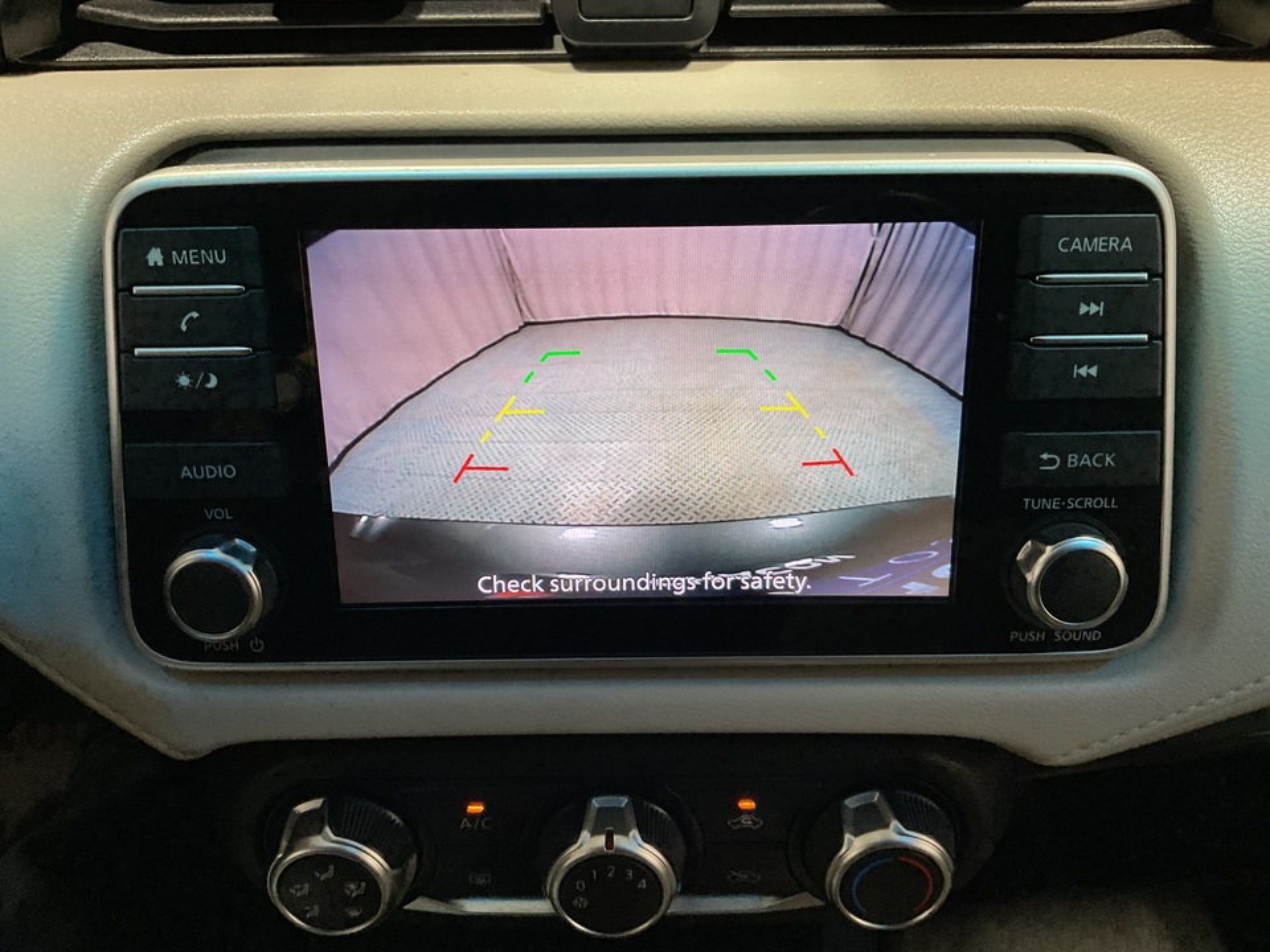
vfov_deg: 48.2
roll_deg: -0.9
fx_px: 1064
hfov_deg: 61.7
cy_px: 476
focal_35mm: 29
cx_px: 635
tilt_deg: -41.1
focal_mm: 3
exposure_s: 1/60
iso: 200
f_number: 1.8
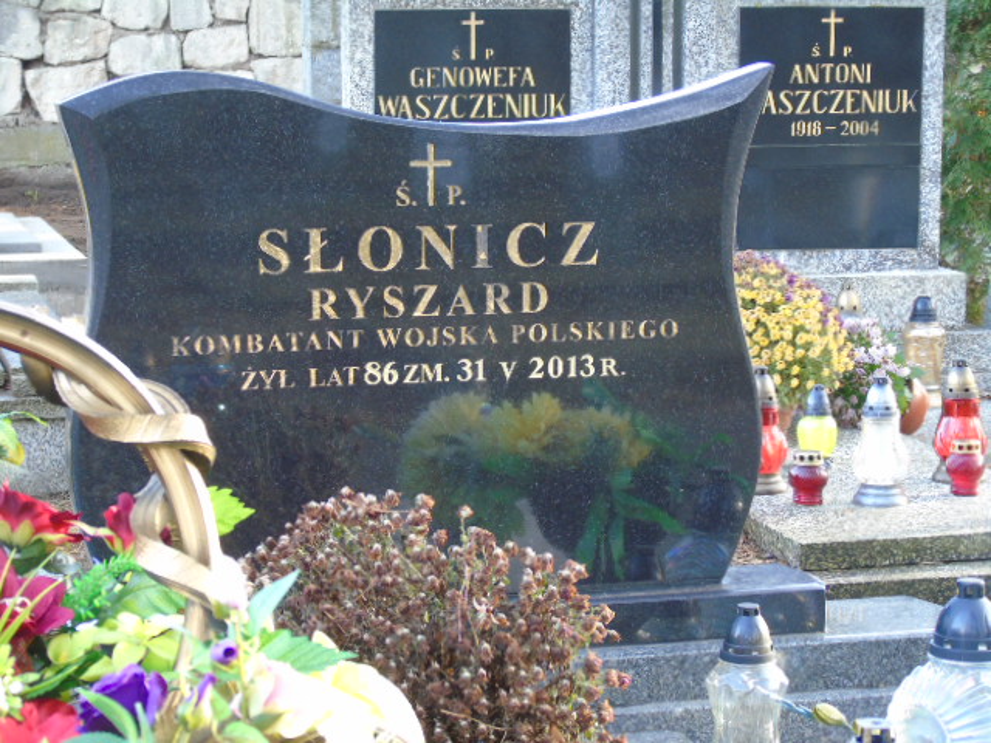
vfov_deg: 15.7
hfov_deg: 20.9
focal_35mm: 94
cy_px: 372
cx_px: 496
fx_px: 2691
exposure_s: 1/30
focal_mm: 17
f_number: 4.3
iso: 250
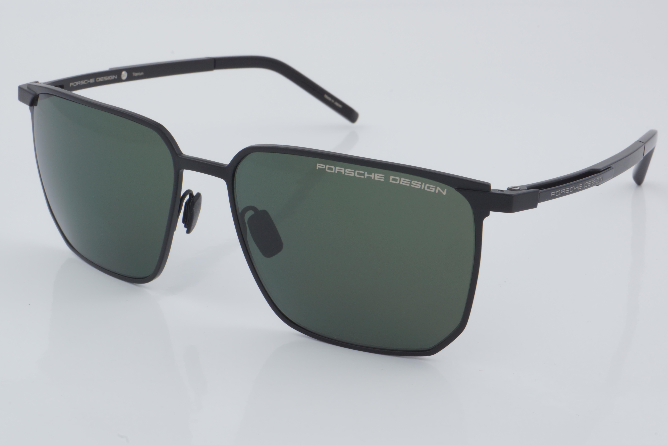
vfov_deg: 18.2
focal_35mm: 75
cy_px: 222
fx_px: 1392
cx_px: 334
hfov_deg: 27.0
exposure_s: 1/4
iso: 100
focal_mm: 50
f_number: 32
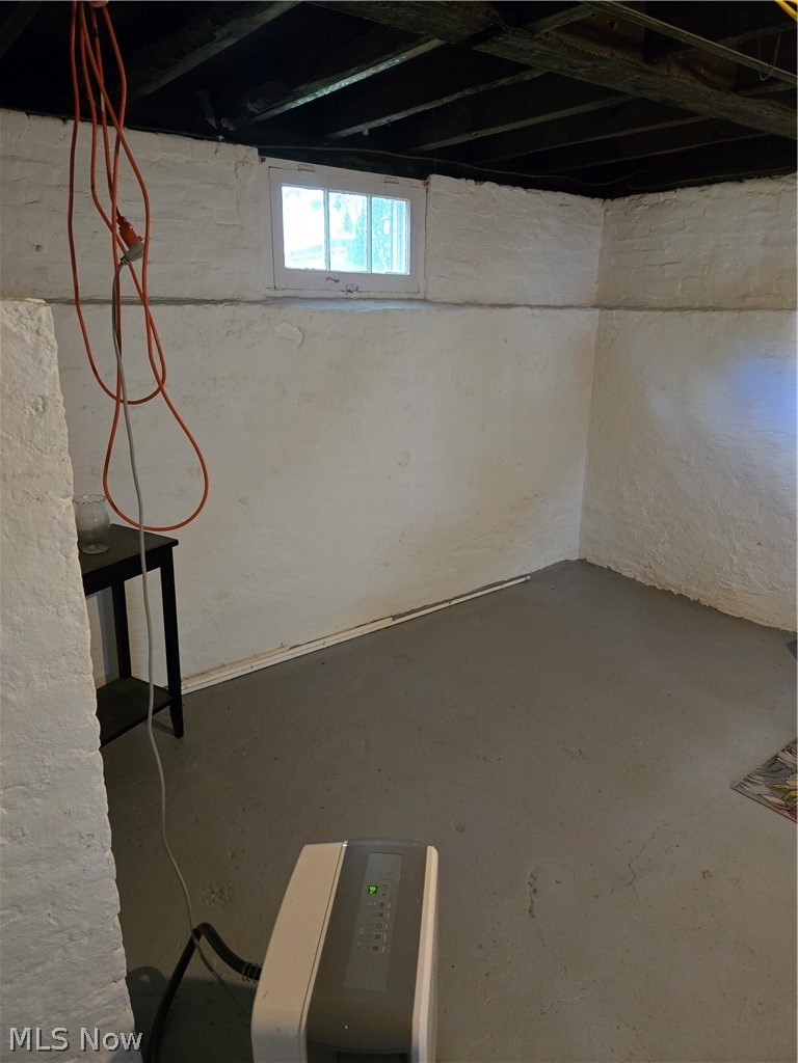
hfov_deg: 58.9
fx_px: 707
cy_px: 532
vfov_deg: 73.9
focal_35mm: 23
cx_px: 399
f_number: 1.8
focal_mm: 5.4
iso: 640
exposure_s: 1/60
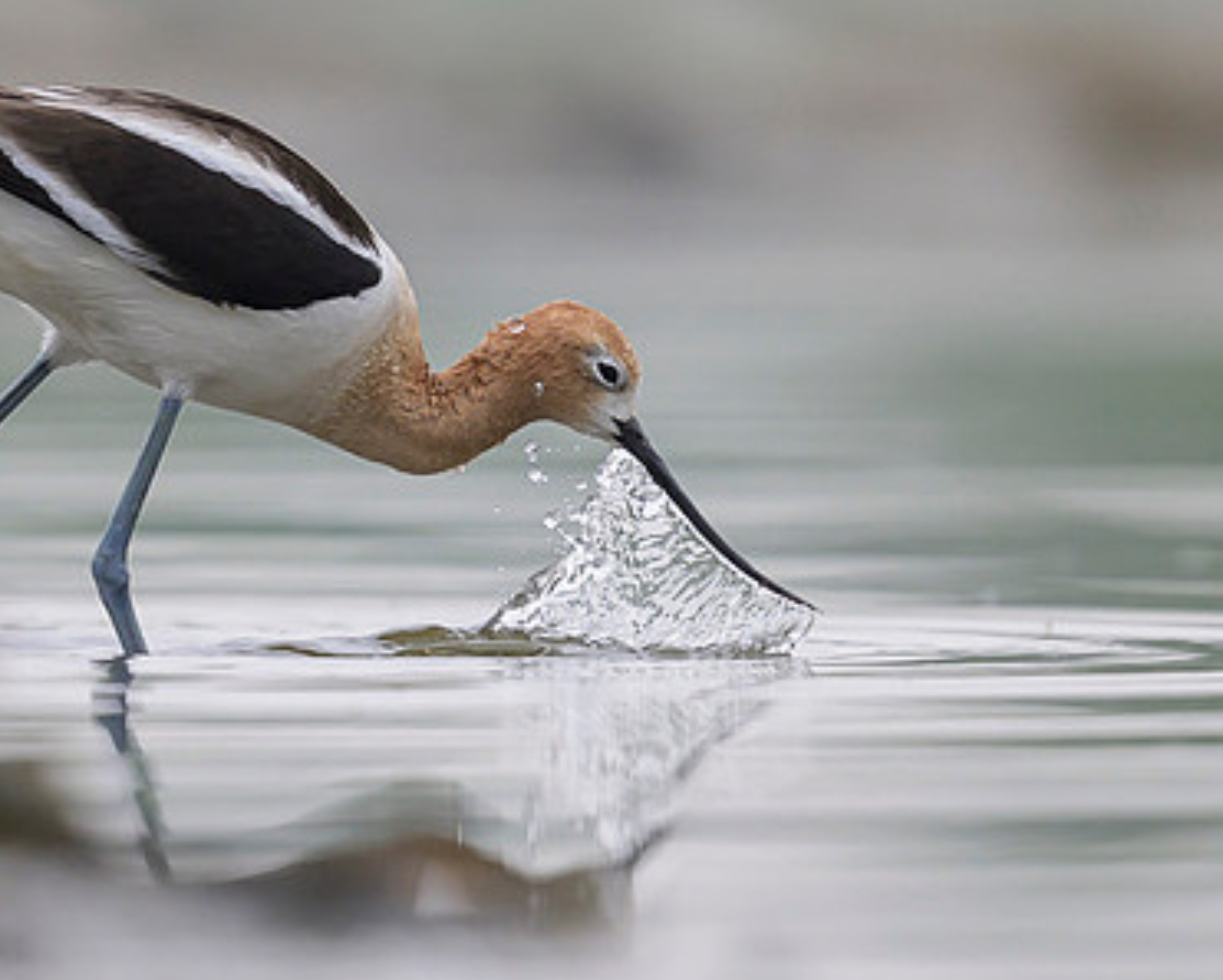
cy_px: 415
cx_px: 461
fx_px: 51376
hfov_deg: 1.4
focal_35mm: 1419
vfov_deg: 1.1
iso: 800
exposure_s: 1/1600
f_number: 4
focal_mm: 560
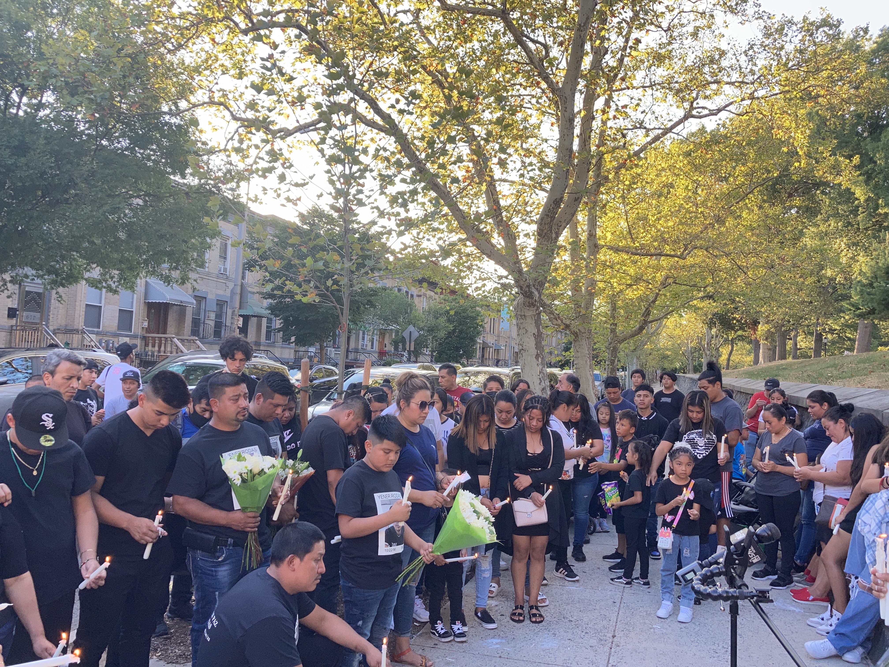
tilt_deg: +1.9
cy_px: 334
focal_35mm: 28
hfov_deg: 63.4
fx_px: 719
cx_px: 444
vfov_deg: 49.7
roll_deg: -3.0
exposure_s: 1/121
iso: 32
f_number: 1.8
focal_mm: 3.99
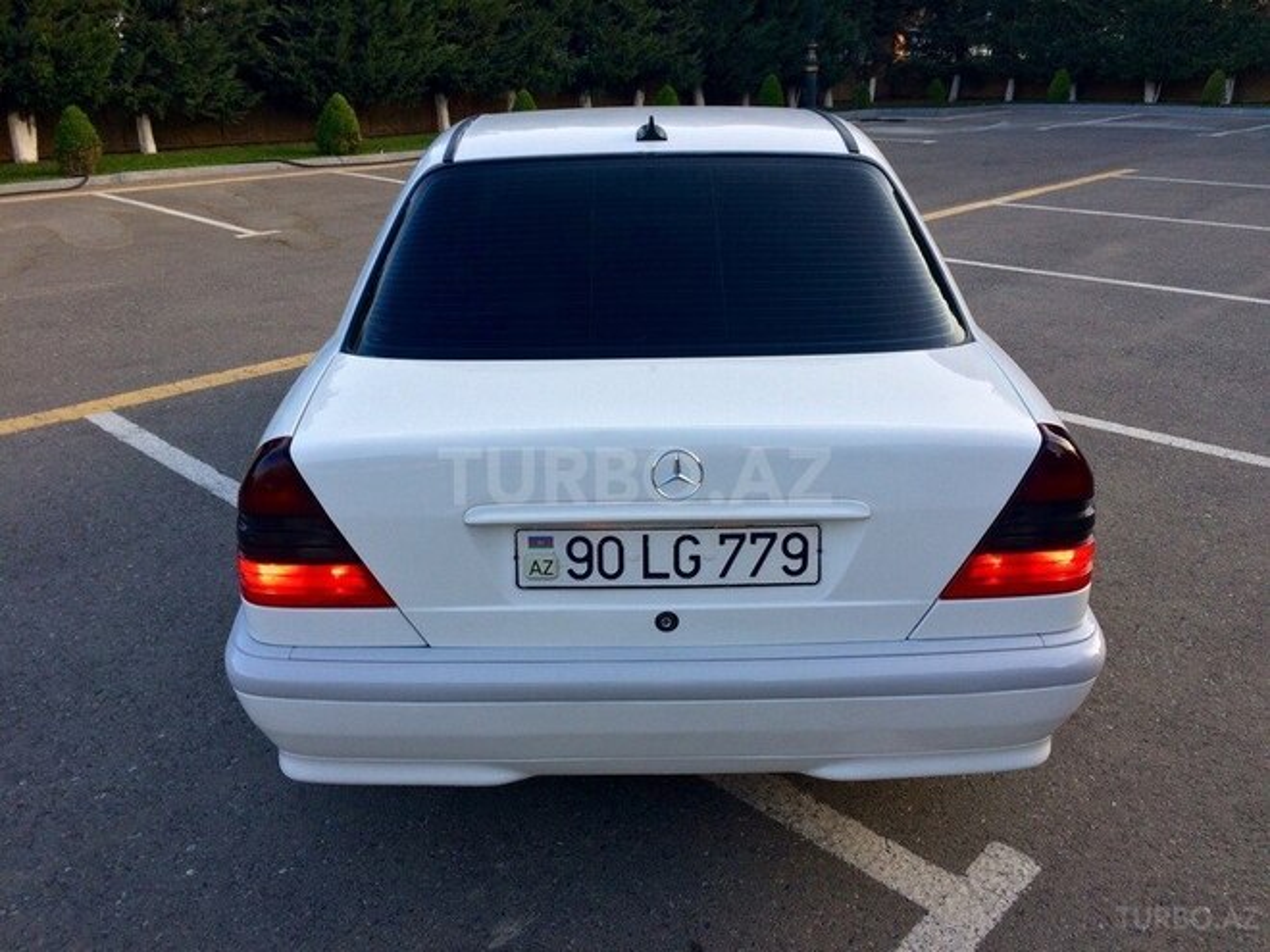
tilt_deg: -23.6
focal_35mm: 29
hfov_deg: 61.7
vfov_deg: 48.2
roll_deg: +1.6
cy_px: 476
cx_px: 635
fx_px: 1064
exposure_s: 1/136
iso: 32
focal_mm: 4.15
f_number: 2.2
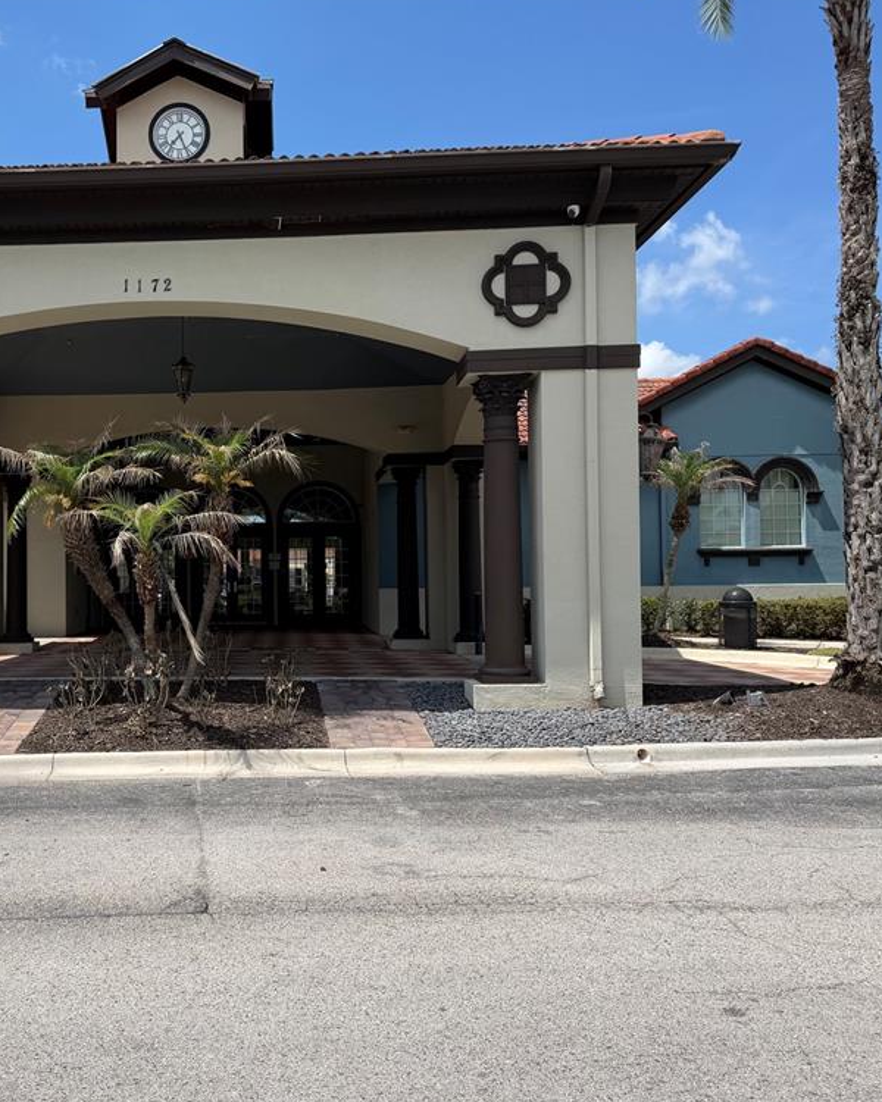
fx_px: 1044
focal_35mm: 32
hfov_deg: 44.1
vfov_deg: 55.7
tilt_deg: +1.7
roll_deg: +1.1
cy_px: 551
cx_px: 207
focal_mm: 6.76
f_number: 1.78
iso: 80
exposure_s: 1/5319
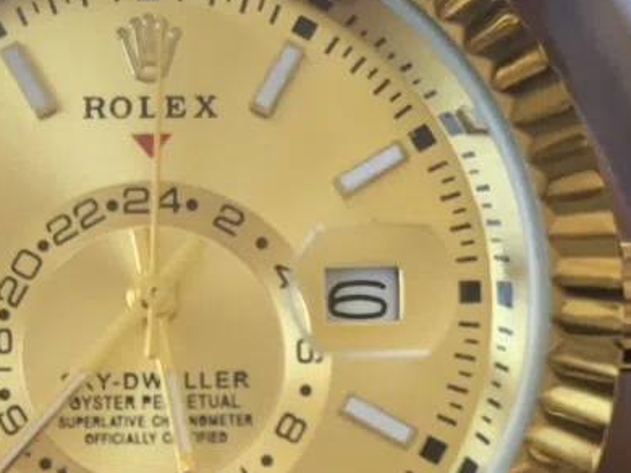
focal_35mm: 46
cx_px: 173
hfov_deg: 40.3
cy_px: 339
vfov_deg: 31.1
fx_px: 838
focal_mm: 3.99
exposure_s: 1/30
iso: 40
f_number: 1.8
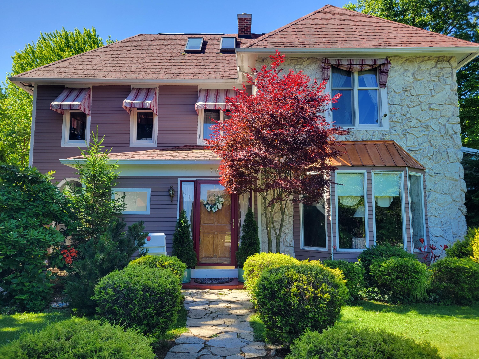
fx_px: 360
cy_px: 180
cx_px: 240
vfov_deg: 53.1
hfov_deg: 67.3
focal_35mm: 26
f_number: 1.8
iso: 40
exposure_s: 1/507
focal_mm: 5.4
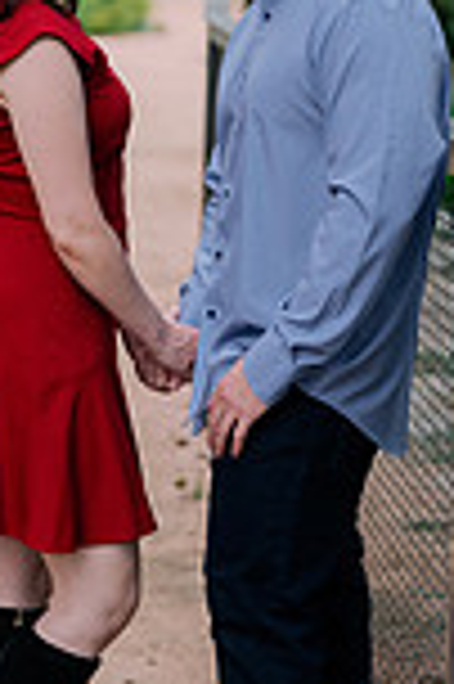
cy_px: 144
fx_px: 2806
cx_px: 74
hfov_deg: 9.2
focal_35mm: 148
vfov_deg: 13.8
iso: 320
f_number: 2
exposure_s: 1/200
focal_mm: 50
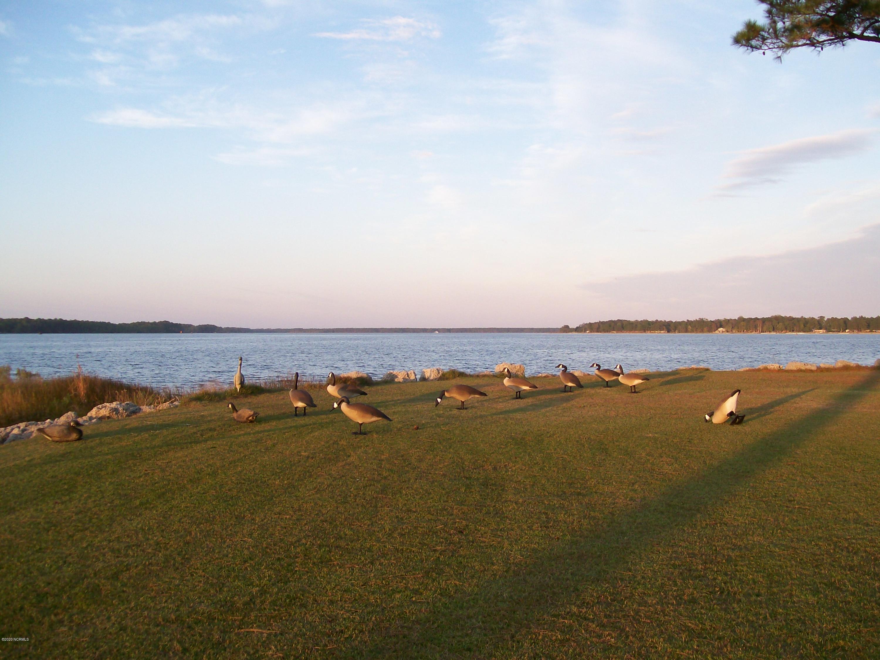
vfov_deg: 39.7
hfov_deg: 51.4
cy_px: 330
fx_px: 915
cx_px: 440
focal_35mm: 36
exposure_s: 1/279
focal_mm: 6
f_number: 2.7
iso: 80
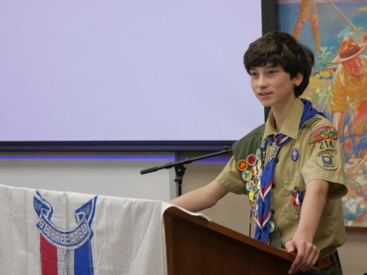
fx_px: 1167
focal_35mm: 110
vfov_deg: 13.5
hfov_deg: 17.9
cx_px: 184
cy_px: 138
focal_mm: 55
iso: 2500
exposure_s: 1/125
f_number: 5.1
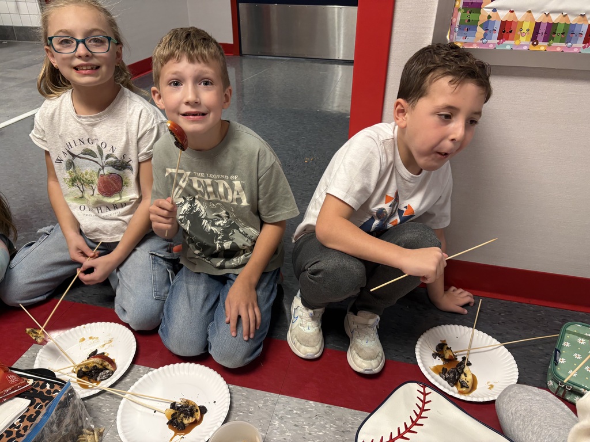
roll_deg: +0.1
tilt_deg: -30.9
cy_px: 221
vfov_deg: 53.1
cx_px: 295
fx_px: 443
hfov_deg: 67.3
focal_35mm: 26
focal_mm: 5.96
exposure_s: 1/60
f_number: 1.6
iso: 160
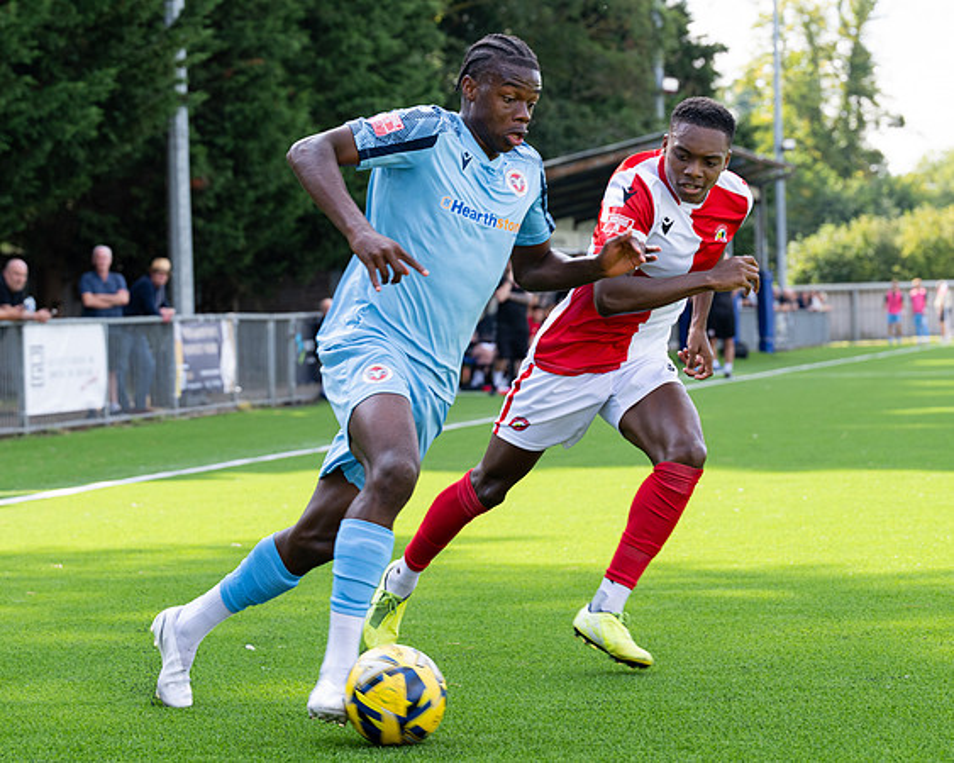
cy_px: 382
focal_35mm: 123
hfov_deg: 15.7
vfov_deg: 12.6
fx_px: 3466
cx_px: 381
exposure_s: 1/400
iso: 200
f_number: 4.5
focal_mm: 73
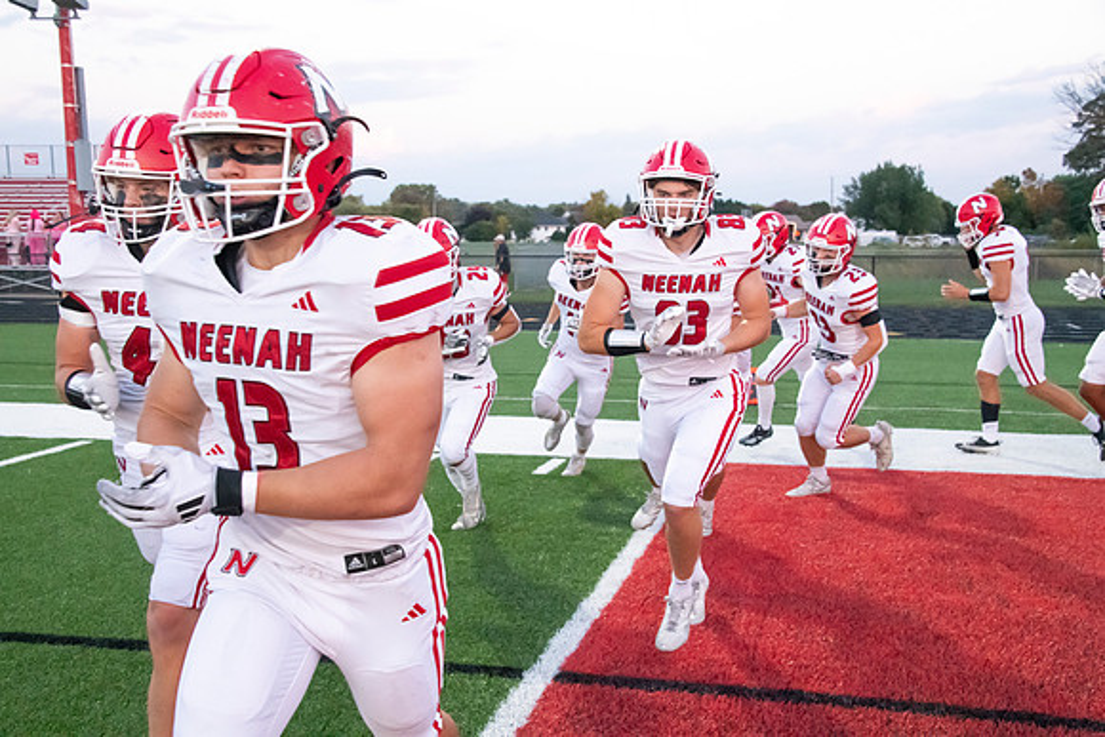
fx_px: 1289
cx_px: 552
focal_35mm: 42
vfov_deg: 31.9
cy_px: 368
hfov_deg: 46.4
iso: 10000
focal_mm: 42
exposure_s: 1/800
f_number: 7.1
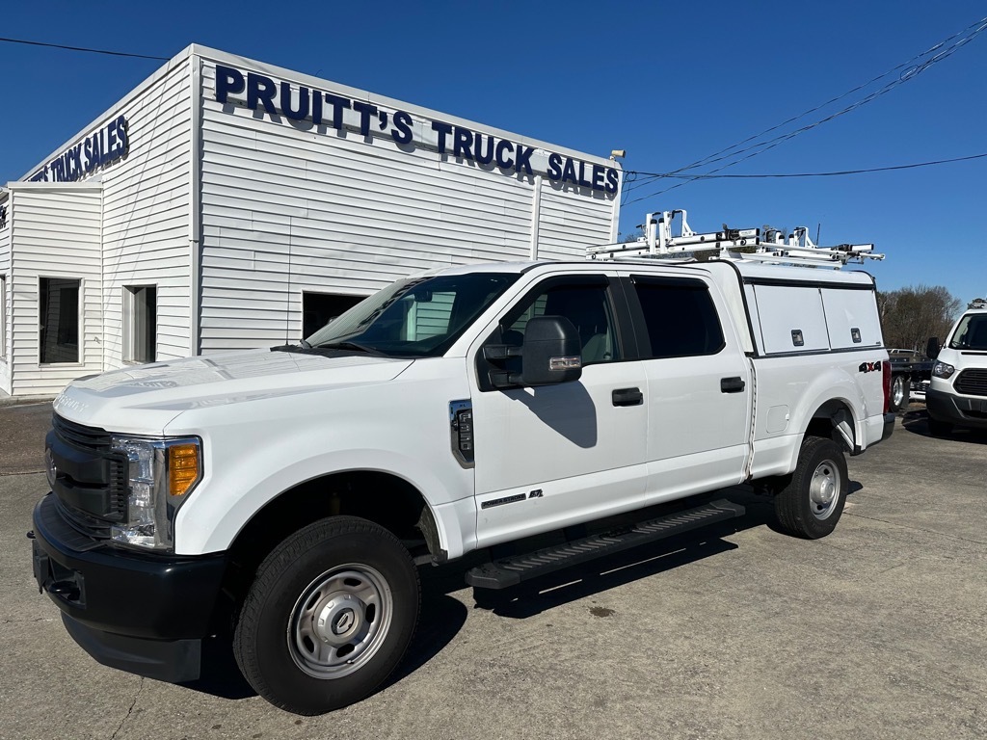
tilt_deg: -4.5
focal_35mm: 24
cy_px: 370
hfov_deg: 71.6
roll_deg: -2.6
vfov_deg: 56.8
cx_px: 494
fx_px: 684
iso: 80
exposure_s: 1/13699
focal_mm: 6.86
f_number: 1.78
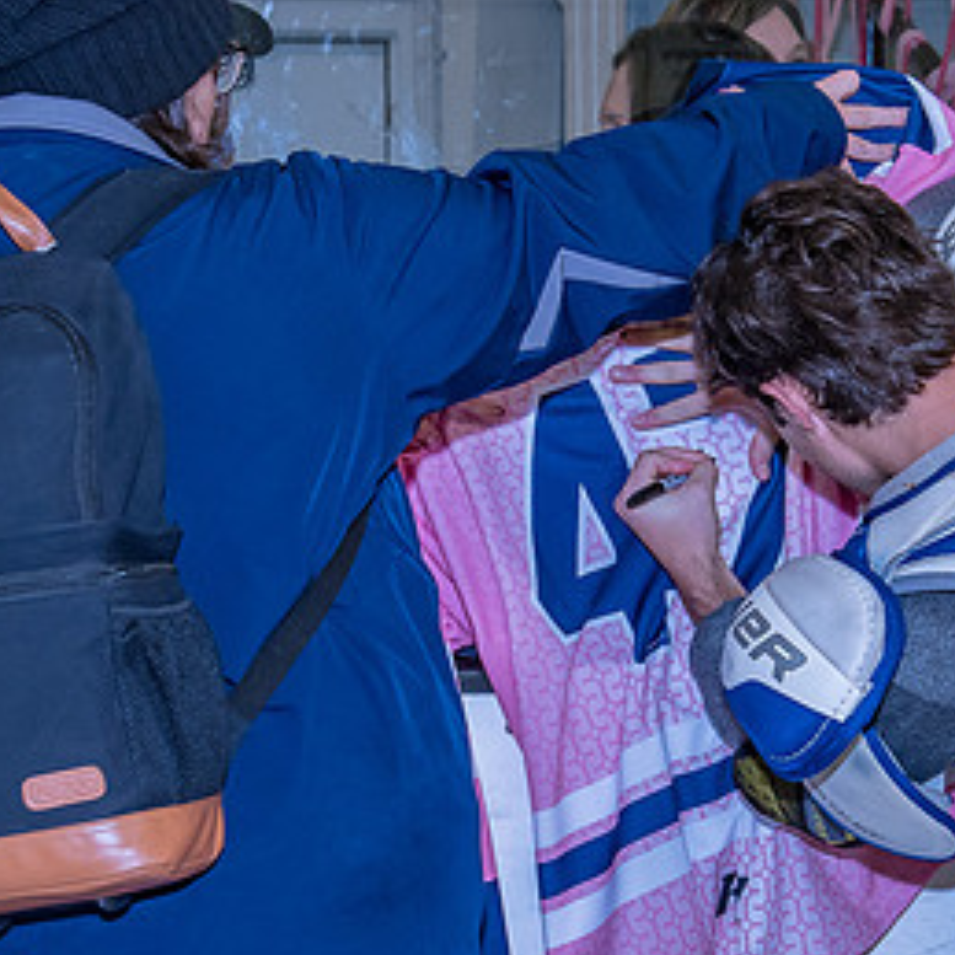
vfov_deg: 14.5
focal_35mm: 120
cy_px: 636
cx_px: 693
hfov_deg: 14.5
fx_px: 3746
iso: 800
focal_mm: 42
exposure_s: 1/250
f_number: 5
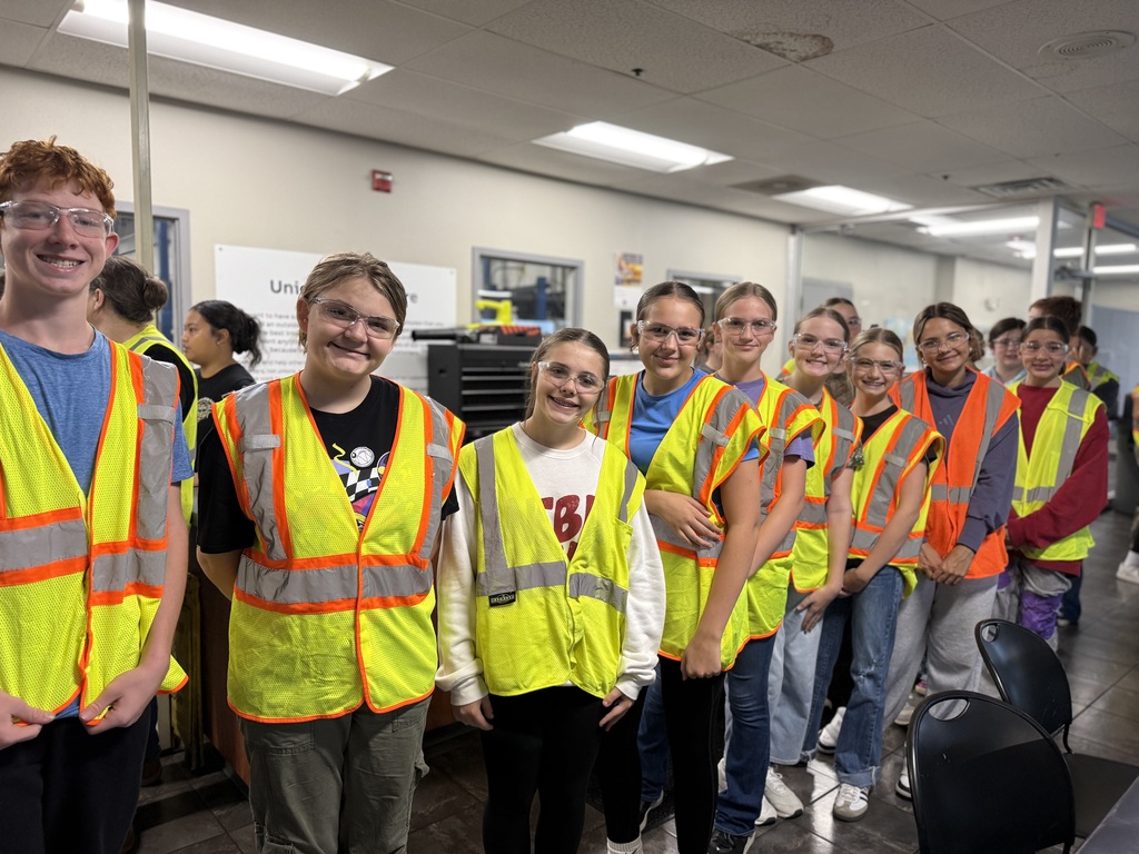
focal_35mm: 24
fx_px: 790
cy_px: 427
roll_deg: -1.1
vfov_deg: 56.8
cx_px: 570
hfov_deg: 71.6
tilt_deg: -5.3
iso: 200
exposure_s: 1/115
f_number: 1.78
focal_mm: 6.76
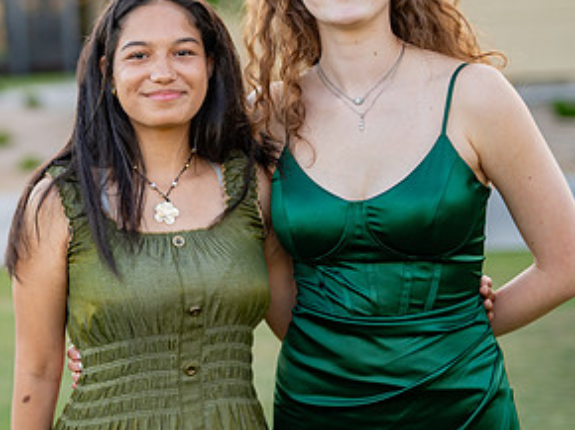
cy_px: 162
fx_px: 1660
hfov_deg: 19.2
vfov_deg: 14.8
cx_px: 40
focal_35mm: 100
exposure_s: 1/500
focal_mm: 50
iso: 100
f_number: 1.4
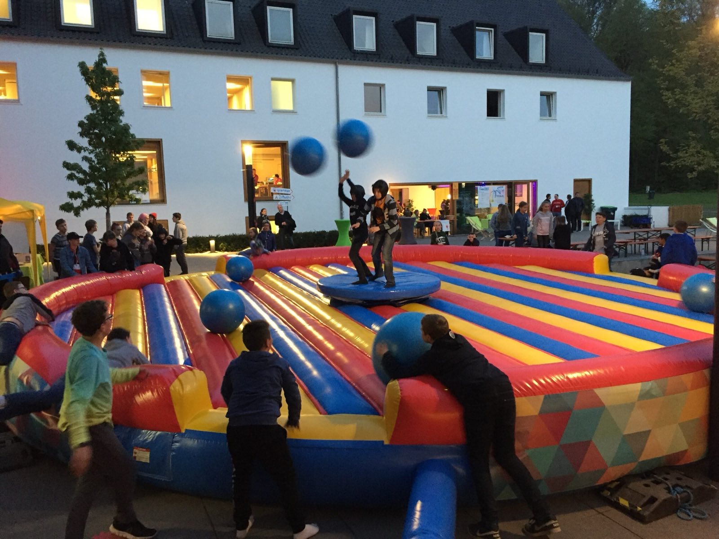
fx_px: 602
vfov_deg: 48.2
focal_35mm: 29
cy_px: 270
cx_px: 360
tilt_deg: -6.2
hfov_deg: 61.7
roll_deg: +2.0
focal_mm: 4.15
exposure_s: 1/20
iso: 250
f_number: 2.2
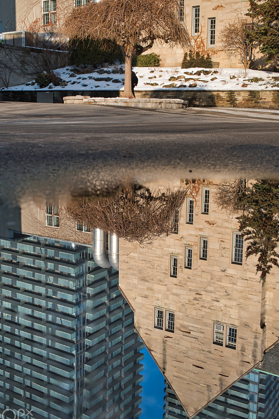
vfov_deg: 47.4
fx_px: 477
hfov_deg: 32.6
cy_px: 211
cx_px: 120
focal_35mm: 41
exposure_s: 1/550
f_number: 5.6
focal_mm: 23
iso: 400
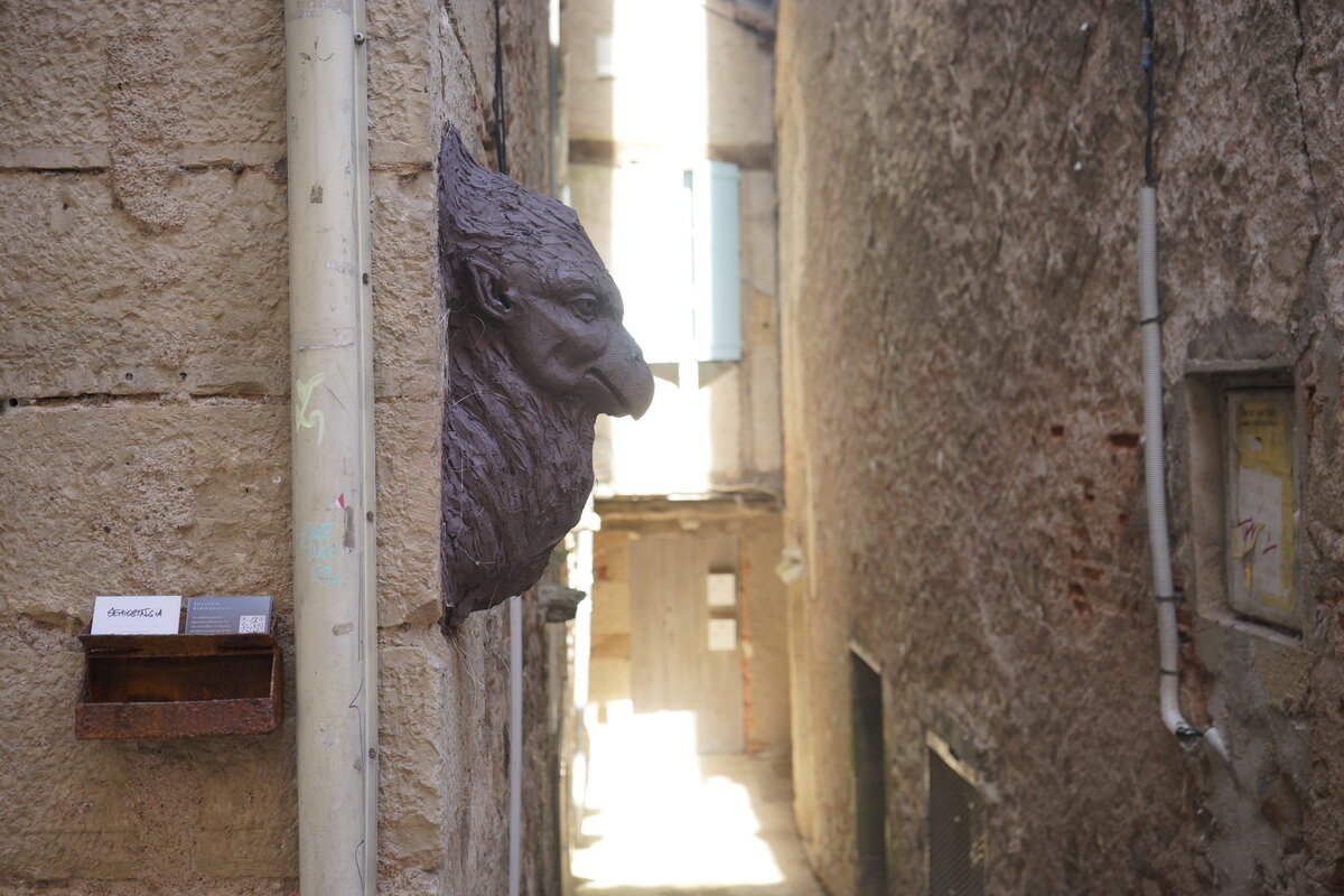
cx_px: 672
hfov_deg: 46.4
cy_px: 448
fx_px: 1568
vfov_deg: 31.9
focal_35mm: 42
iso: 320
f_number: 4.5
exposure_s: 1/125
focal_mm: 42
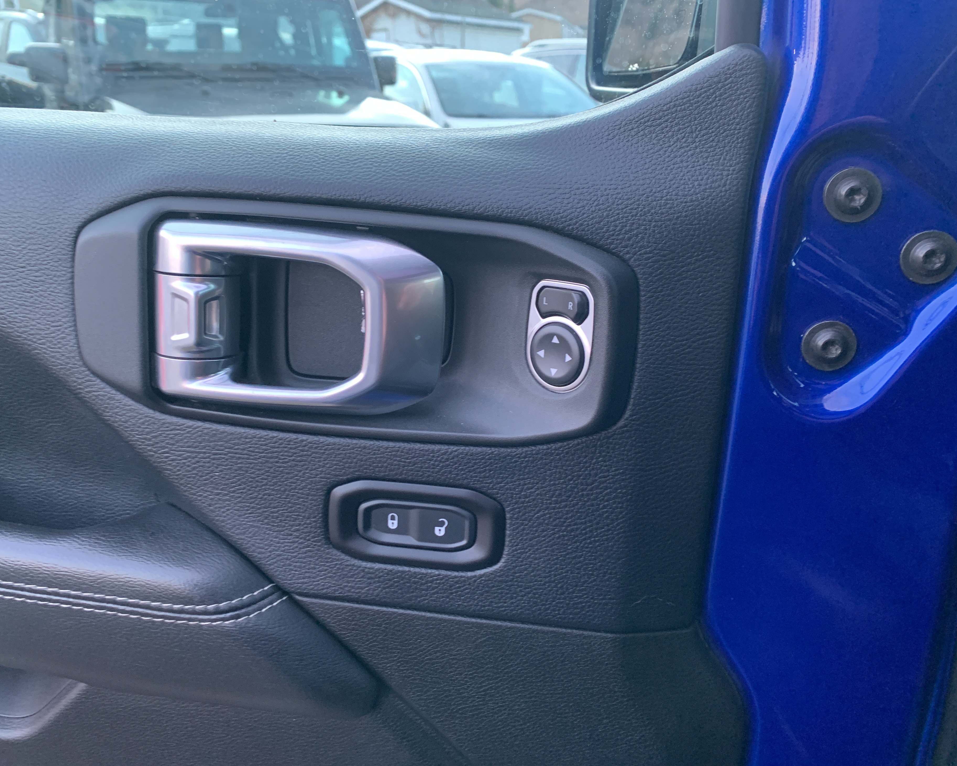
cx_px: 486
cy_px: 371
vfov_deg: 51.5
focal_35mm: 28
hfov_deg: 62.2
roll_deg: -1.0
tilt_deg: -17.4
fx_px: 793
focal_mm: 4.25
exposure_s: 1/60
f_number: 1.8
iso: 160
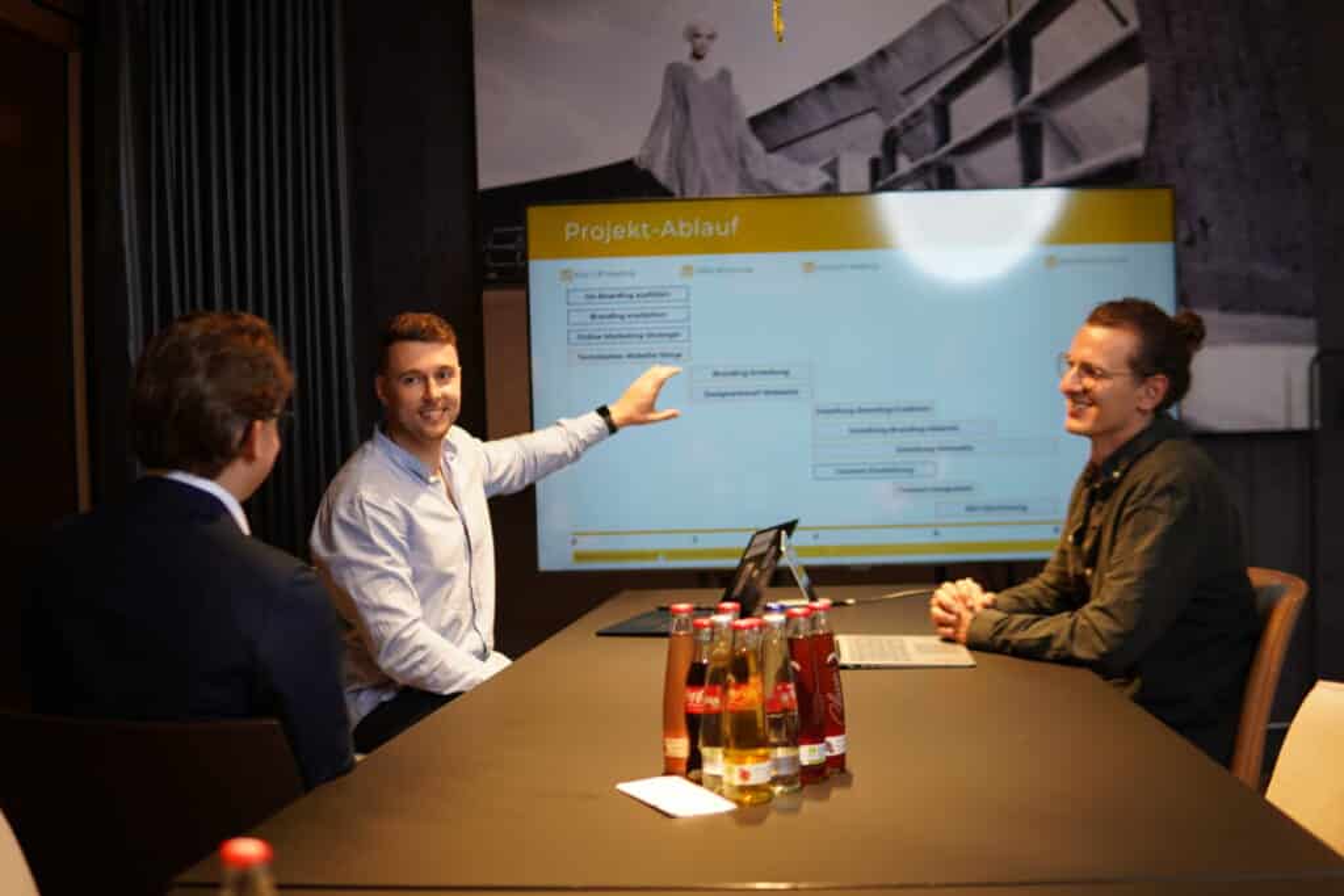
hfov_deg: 43.6
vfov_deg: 29.9
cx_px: 672
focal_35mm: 45
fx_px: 1680
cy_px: 448
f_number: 1.4
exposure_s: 1/50
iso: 125
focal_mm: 30
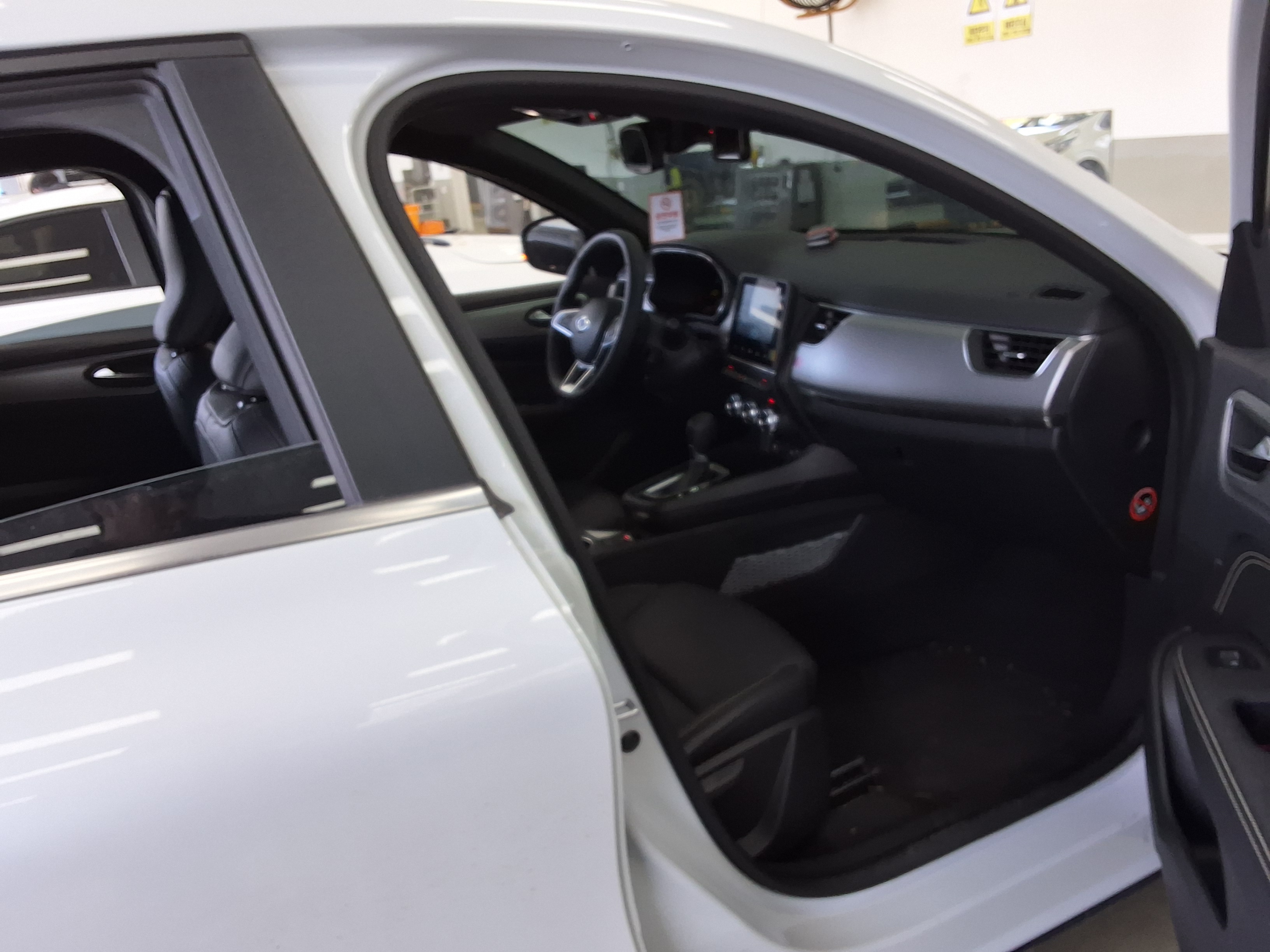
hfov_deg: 63.4
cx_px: 635
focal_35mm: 28
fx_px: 1027
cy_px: 476
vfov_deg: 49.7
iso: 50
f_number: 1.9
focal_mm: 2.91
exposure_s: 1/120
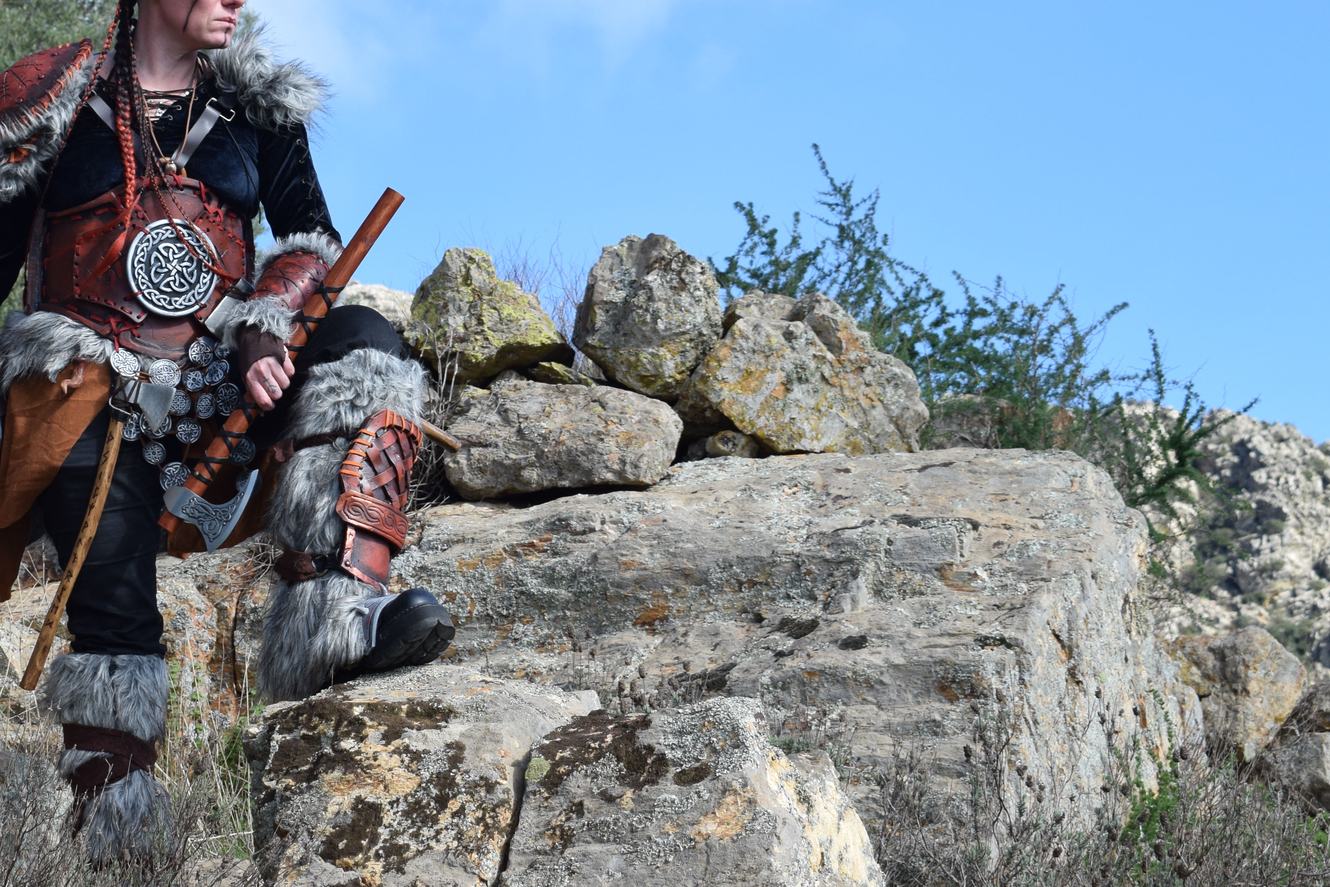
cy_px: 334
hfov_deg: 21.4
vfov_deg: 14.5
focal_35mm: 94
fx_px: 3473
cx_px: 264
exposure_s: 1/250
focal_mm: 38
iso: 200
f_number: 8
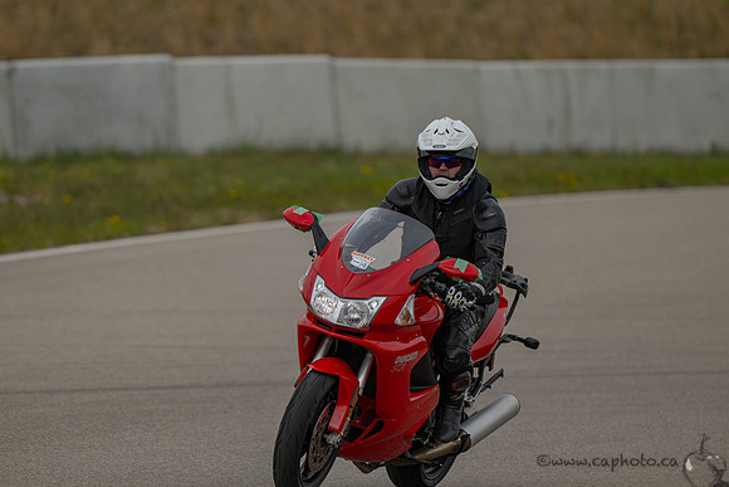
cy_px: 244
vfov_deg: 2.3
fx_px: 12152
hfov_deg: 3.4
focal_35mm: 600
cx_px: 364
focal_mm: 600
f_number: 6.3
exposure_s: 1/1600
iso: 250
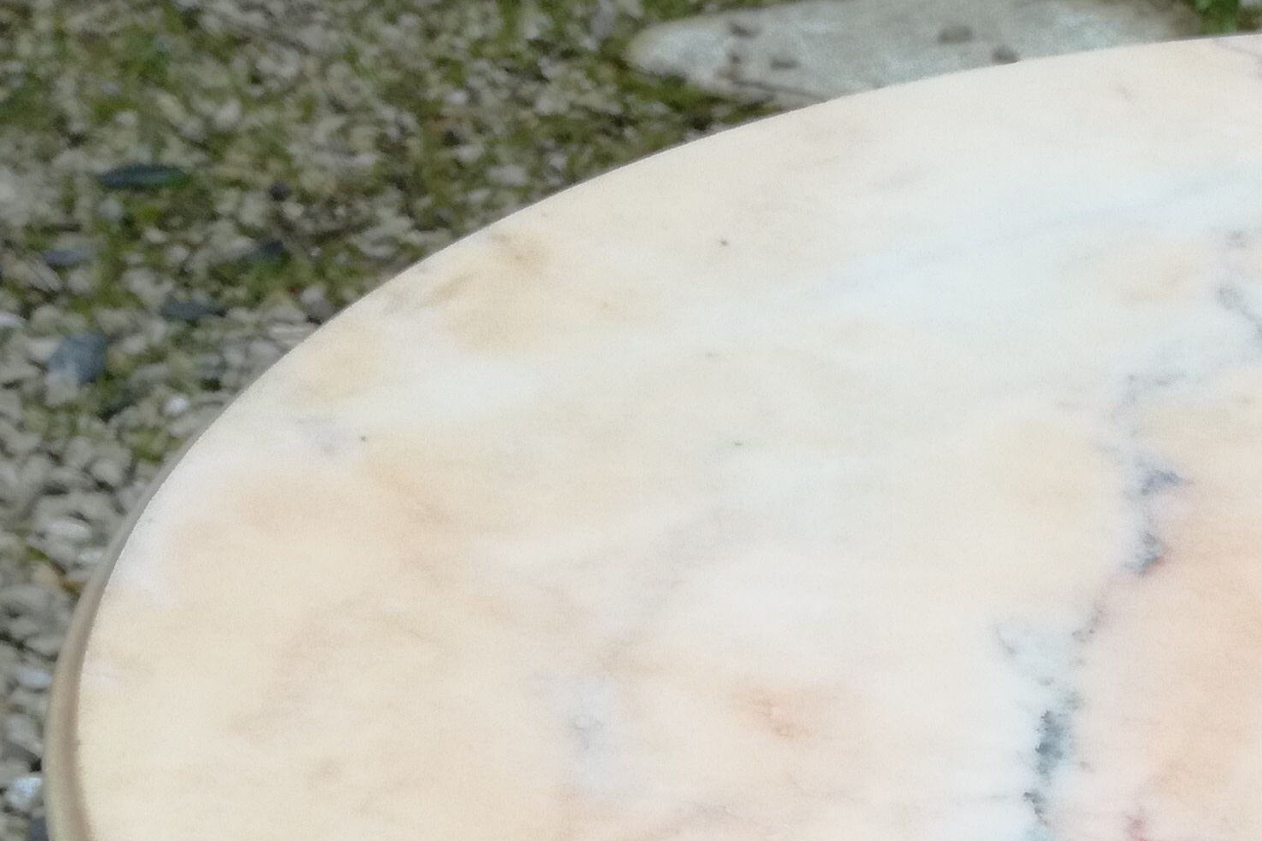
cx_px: 1530
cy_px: 1293
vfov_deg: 15.8
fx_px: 2769
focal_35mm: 79
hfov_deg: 23.4
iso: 50
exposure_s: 1/234
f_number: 2
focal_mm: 3.79
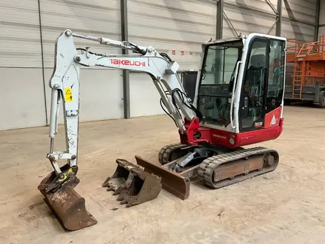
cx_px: 162
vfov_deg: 48.2
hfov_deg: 61.7
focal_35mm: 29
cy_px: 122
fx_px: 272
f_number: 1.8
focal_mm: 3
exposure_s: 1/60
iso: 125
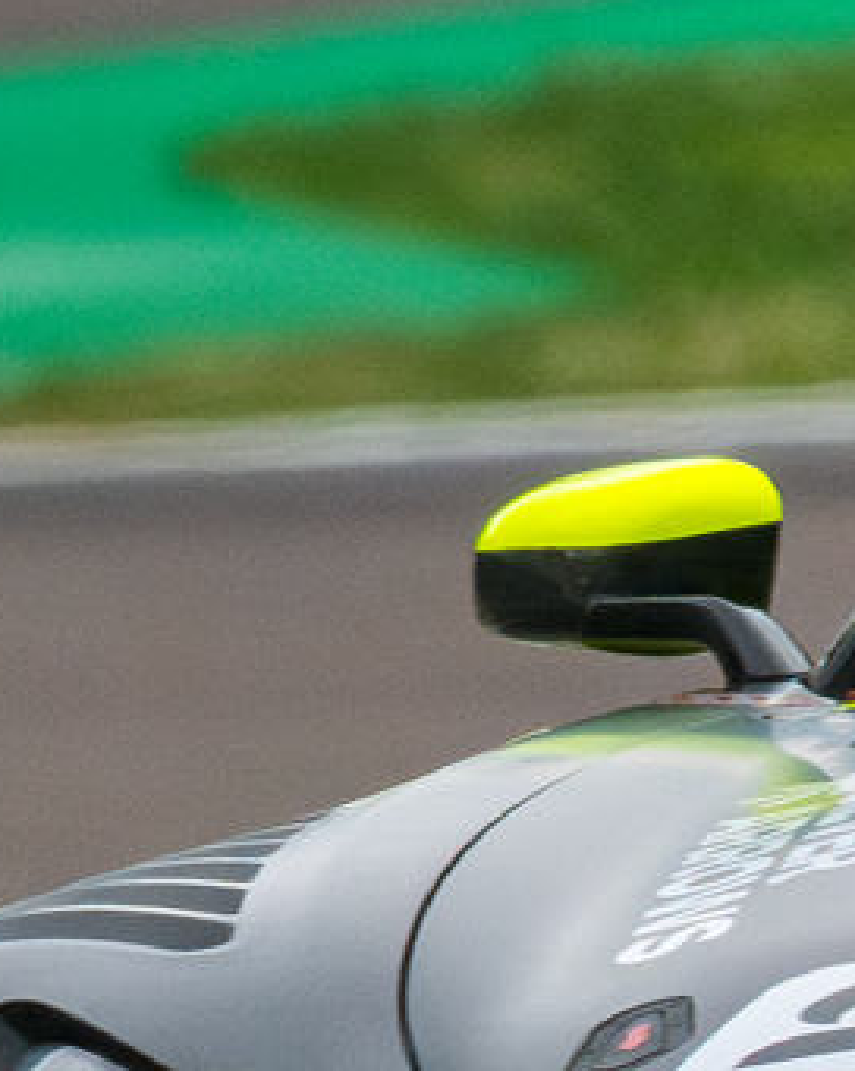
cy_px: 890
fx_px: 100418
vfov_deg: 0.6
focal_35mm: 3169
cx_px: 2612
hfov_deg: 0.5
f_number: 5
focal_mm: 500
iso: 2000
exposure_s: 1/1000
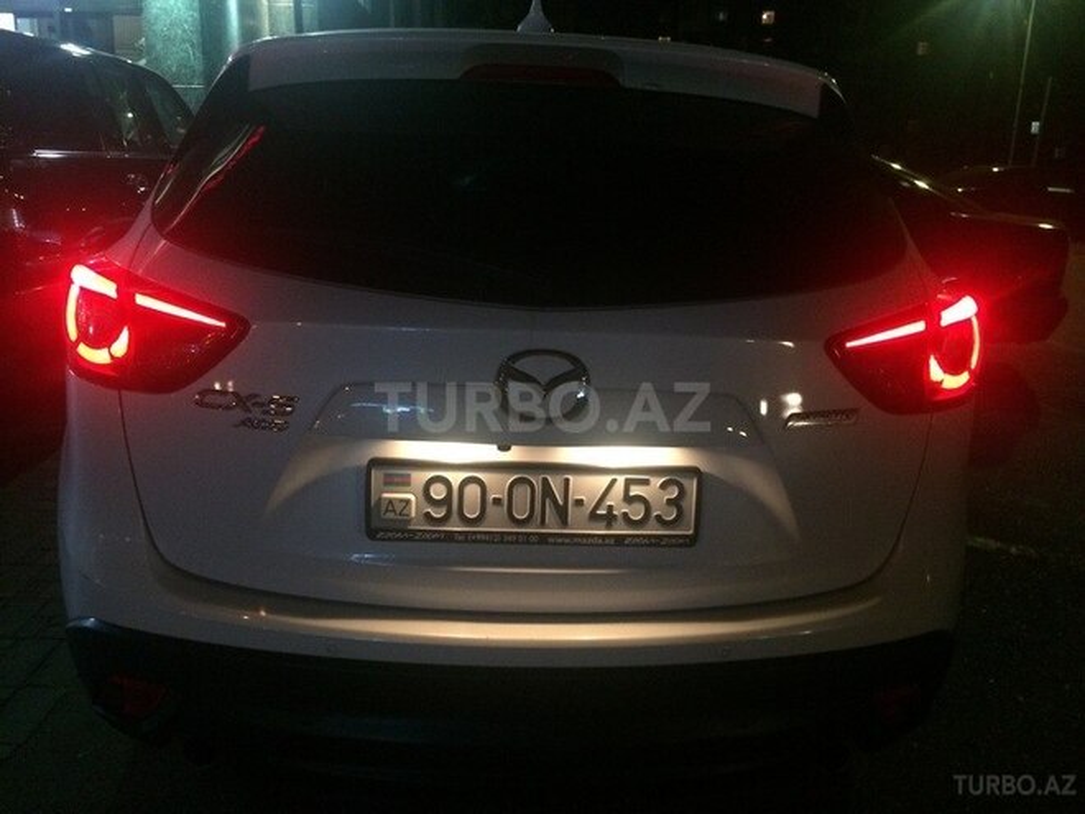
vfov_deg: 48.2
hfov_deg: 61.7
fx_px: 909
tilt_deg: -11.3
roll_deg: -1.2
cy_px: 407
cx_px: 542
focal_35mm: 29
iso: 400
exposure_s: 1/17
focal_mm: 4.15
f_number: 2.2
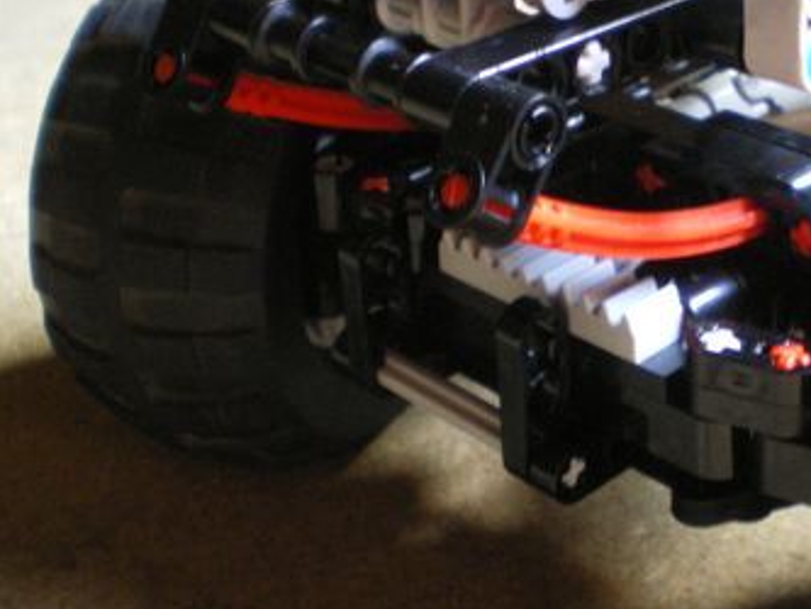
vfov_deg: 19.9
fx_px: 1711
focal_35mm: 73
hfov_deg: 26.1
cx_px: 660
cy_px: 112
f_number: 3.1
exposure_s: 1/6
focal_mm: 6.3
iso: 400
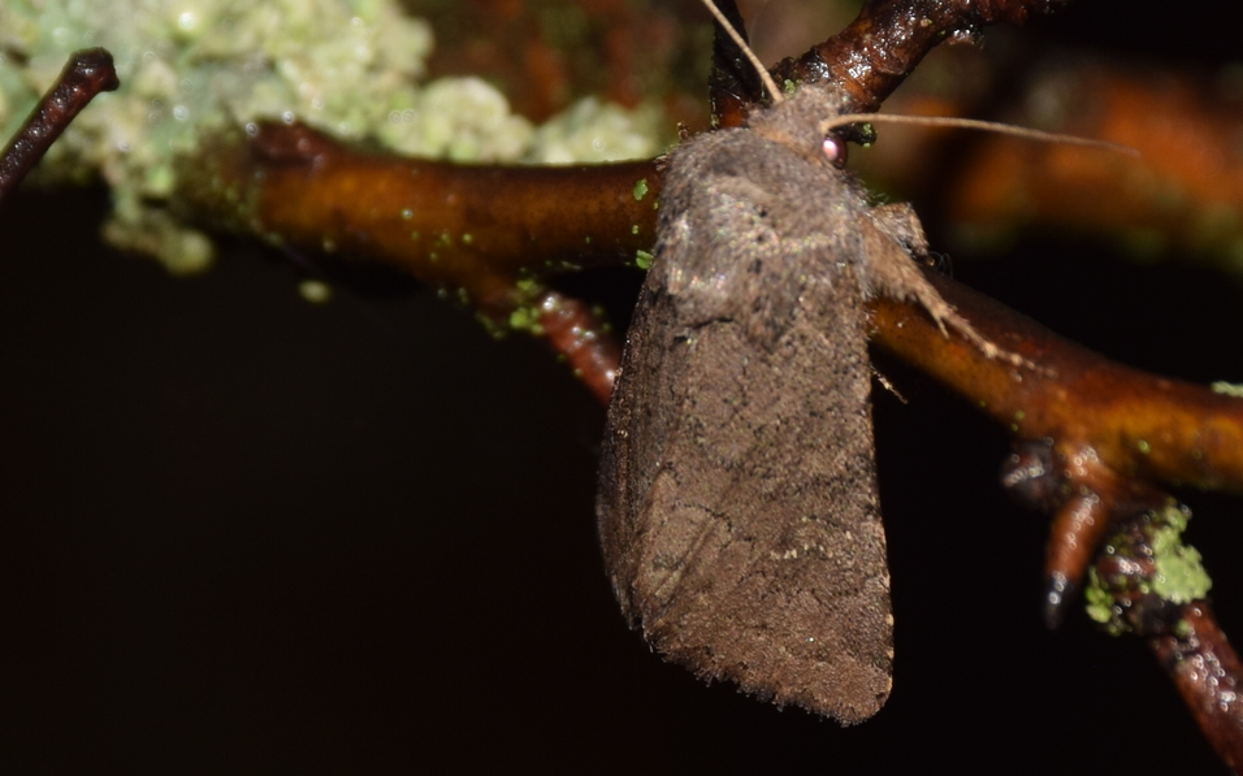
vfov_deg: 6.1
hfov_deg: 9.8
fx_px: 7282
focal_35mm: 215
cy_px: 376
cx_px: 620
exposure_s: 1/160
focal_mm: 140
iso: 100
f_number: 13
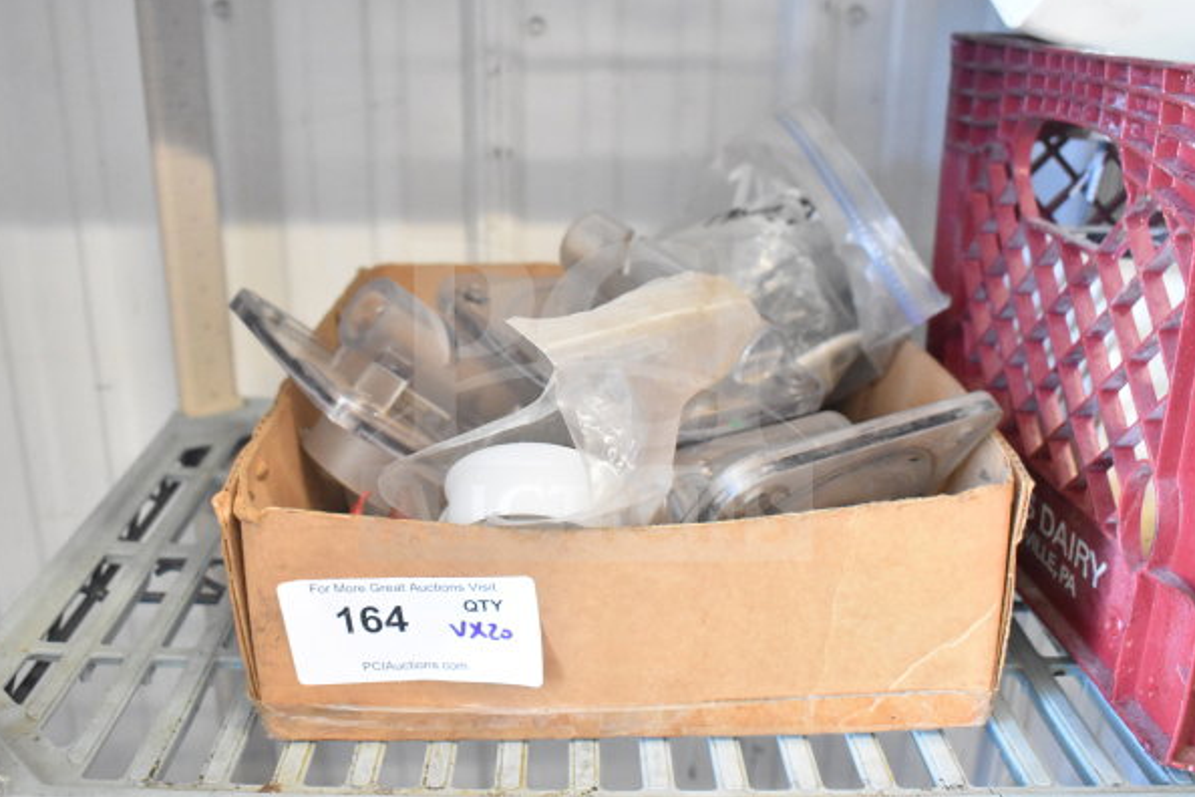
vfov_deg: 35.9
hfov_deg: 51.9
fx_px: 1228
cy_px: 402
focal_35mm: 37
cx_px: 585
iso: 6400
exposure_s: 1/100
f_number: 5
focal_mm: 24
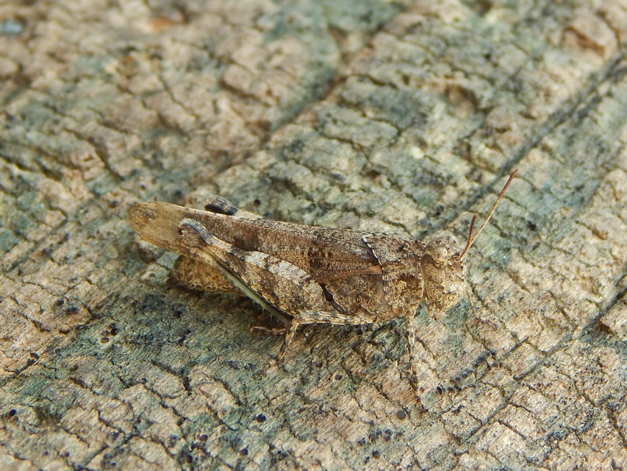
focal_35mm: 104
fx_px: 1884
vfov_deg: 14.2
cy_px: 236
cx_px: 314
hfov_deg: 18.9
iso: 125
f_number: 4.5
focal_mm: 18.7
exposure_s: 1/60
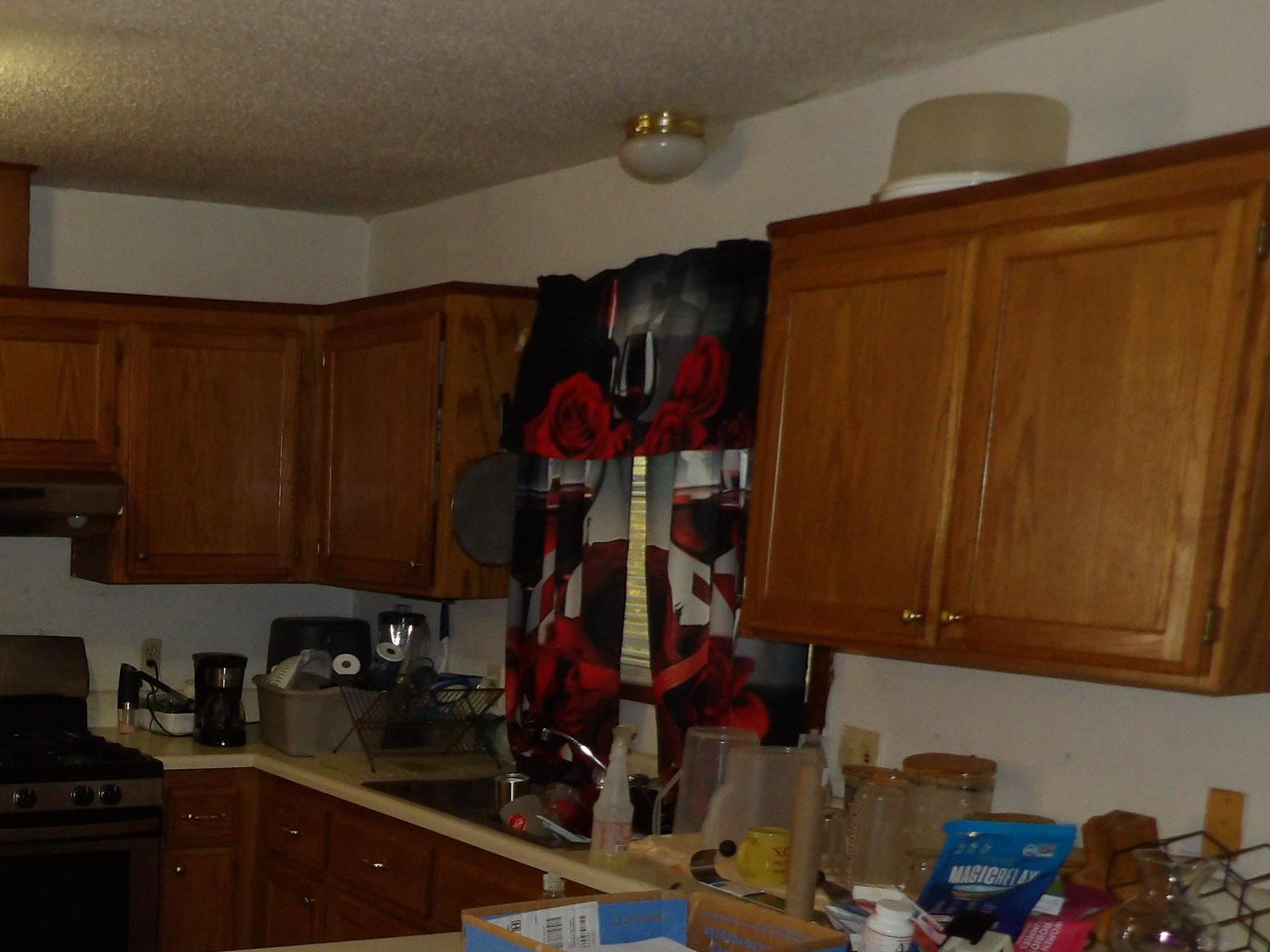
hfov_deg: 39.2
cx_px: 137
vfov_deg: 30.6
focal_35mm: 45
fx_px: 1651
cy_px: 871
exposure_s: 1/29
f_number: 3.2
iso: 200
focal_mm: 4.3
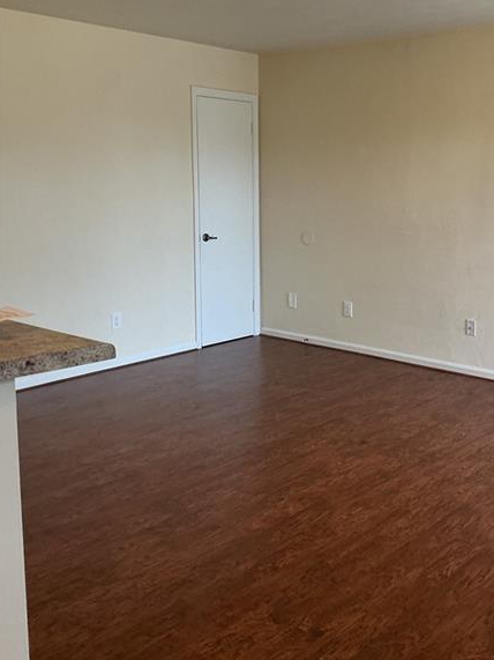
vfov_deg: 47.8
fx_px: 742
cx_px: 327
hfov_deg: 36.5
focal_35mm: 39
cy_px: 291
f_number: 1.8
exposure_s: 1/60
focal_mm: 3
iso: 100
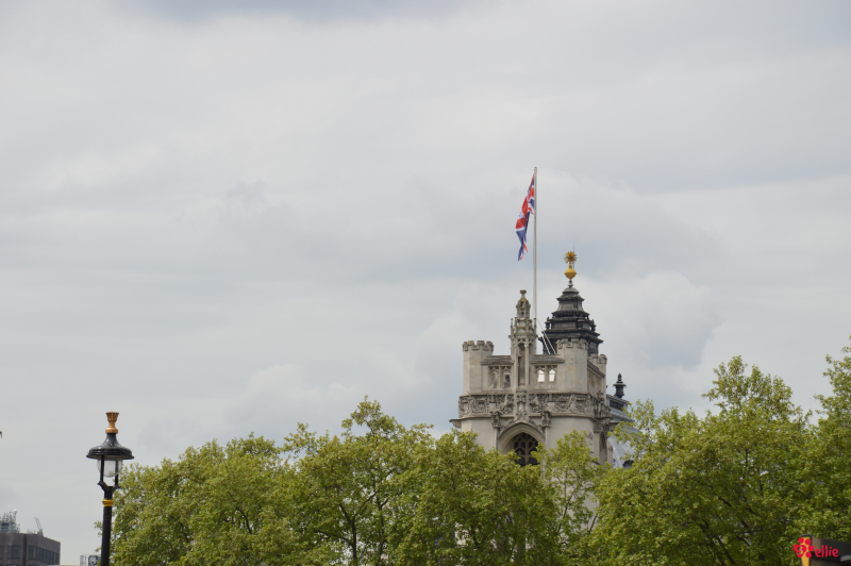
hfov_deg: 13.1
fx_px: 3720
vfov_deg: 8.7
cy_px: 283
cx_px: 426
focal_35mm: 158
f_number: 8
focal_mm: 105
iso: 100
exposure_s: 1/250
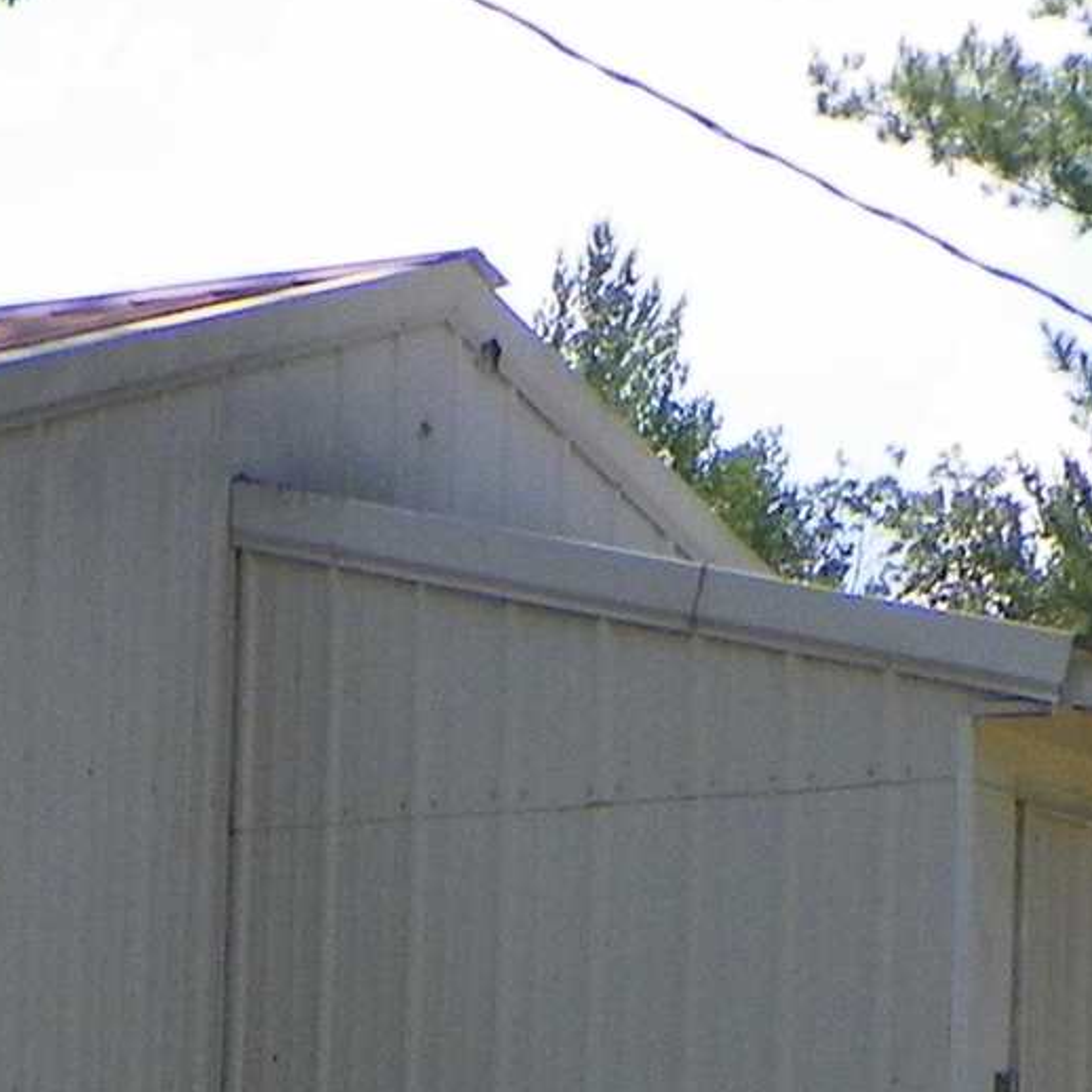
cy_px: 1672
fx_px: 6924
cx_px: 108
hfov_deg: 9.0
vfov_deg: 8.8
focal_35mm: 194
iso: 64
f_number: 5
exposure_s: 1/250
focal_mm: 6.6
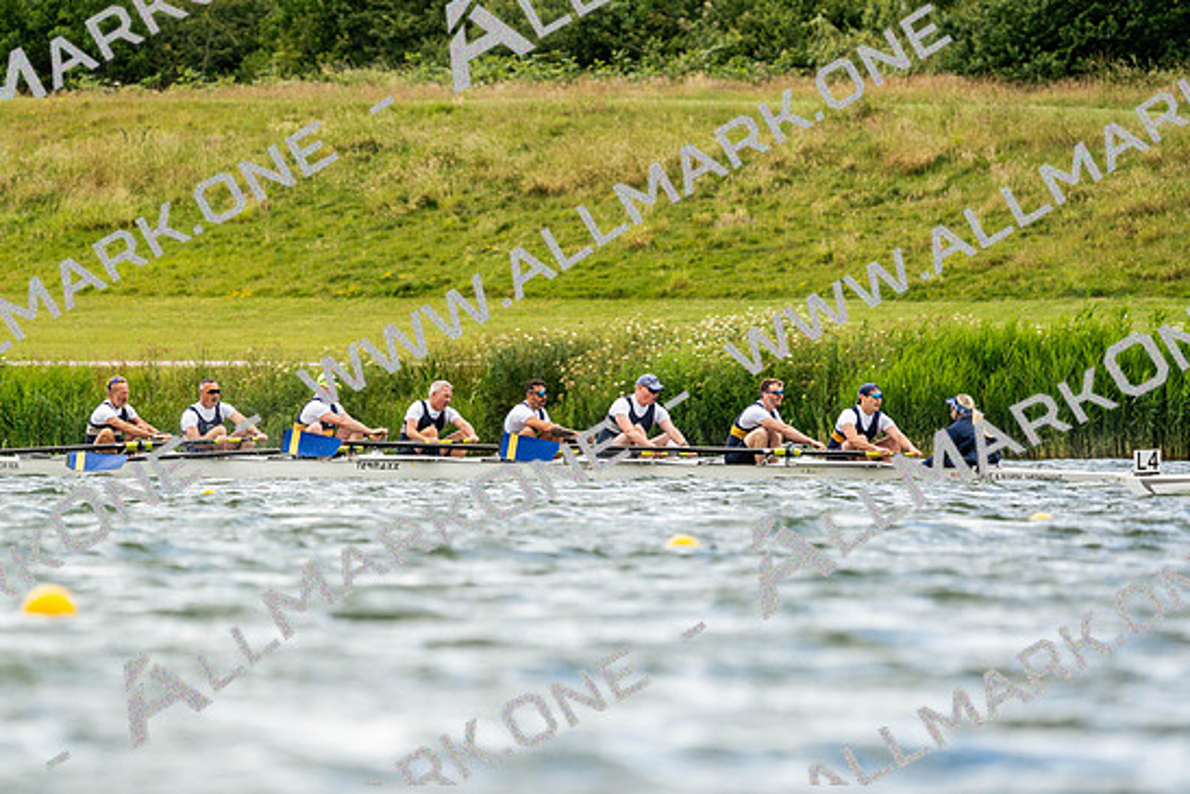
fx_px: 13291
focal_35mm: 402
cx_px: 566
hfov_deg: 5.1
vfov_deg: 3.4
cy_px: 412
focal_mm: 379
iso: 640
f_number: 6.3
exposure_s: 1/2000
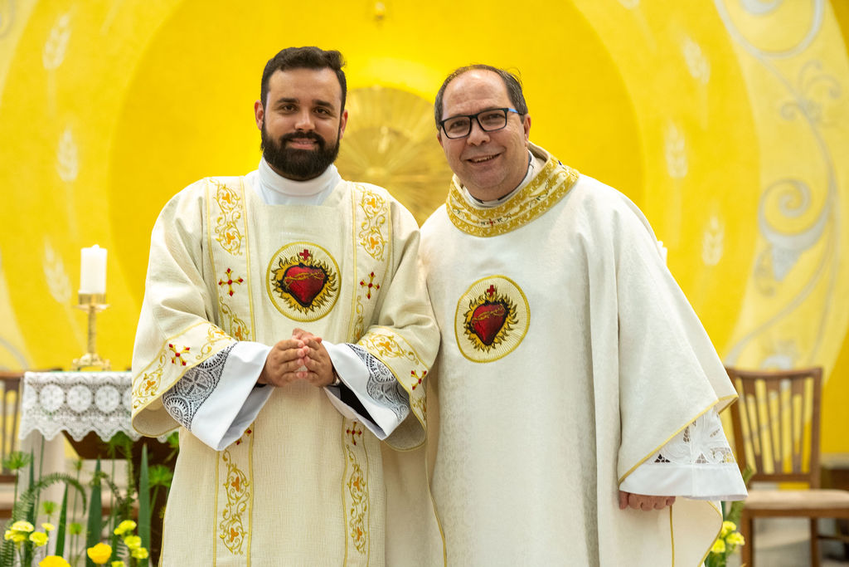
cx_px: 424
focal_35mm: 85
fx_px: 2005
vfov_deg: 16.1
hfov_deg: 23.9
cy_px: 284
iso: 2500
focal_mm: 85
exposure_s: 1/125
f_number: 3.5
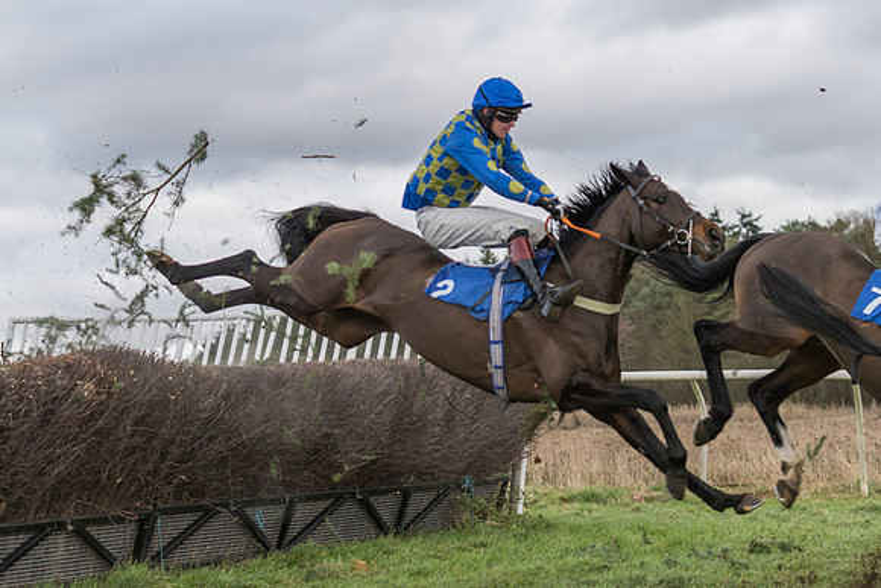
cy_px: 284
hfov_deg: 21.5
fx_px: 2313
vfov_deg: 14.5
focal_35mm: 95
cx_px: 559
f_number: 2.8
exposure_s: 1/1000
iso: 800
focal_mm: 70
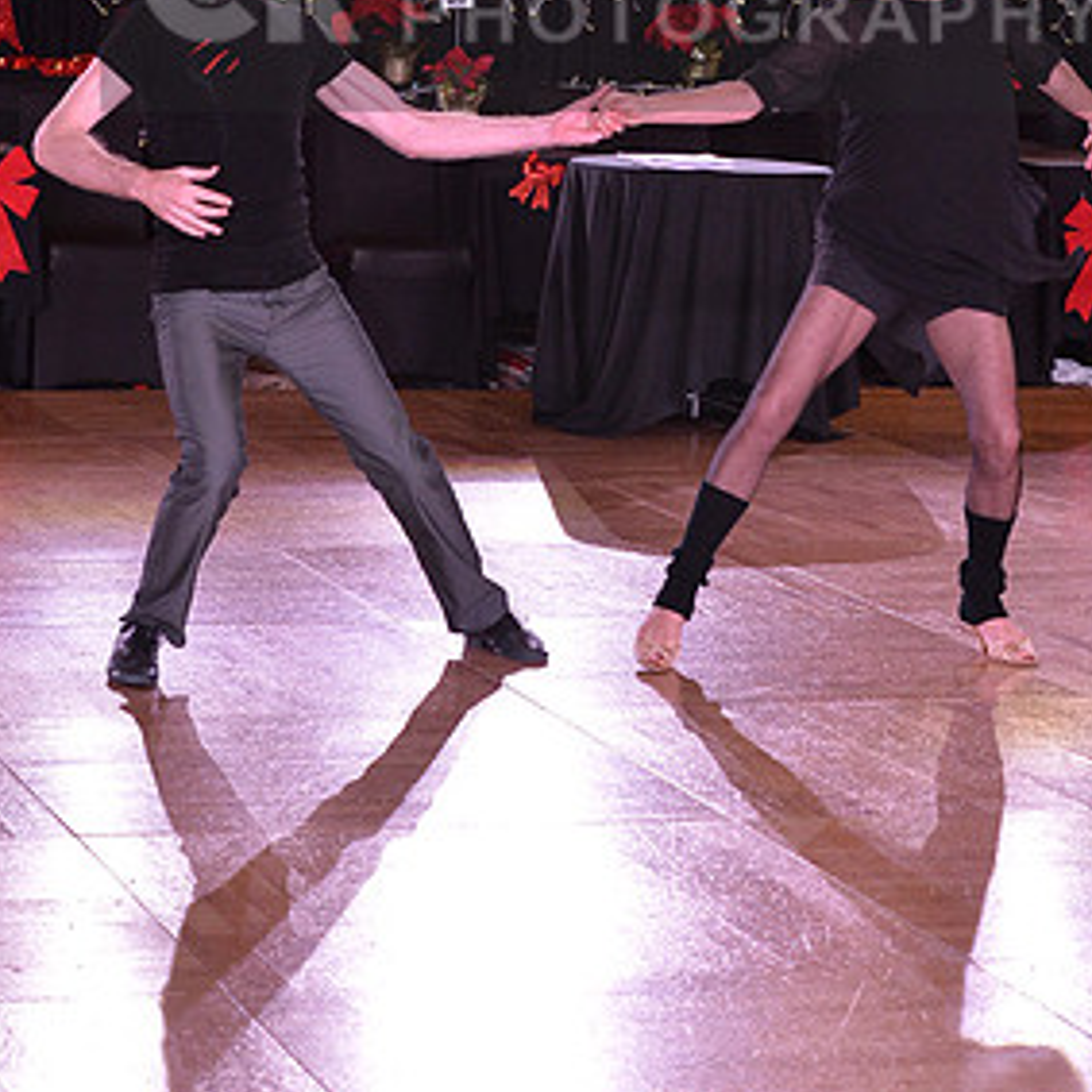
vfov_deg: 11.7
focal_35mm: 148
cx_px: 635
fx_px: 5282
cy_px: -15
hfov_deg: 11.8
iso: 2000
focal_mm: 85
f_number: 6.3
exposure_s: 1/250
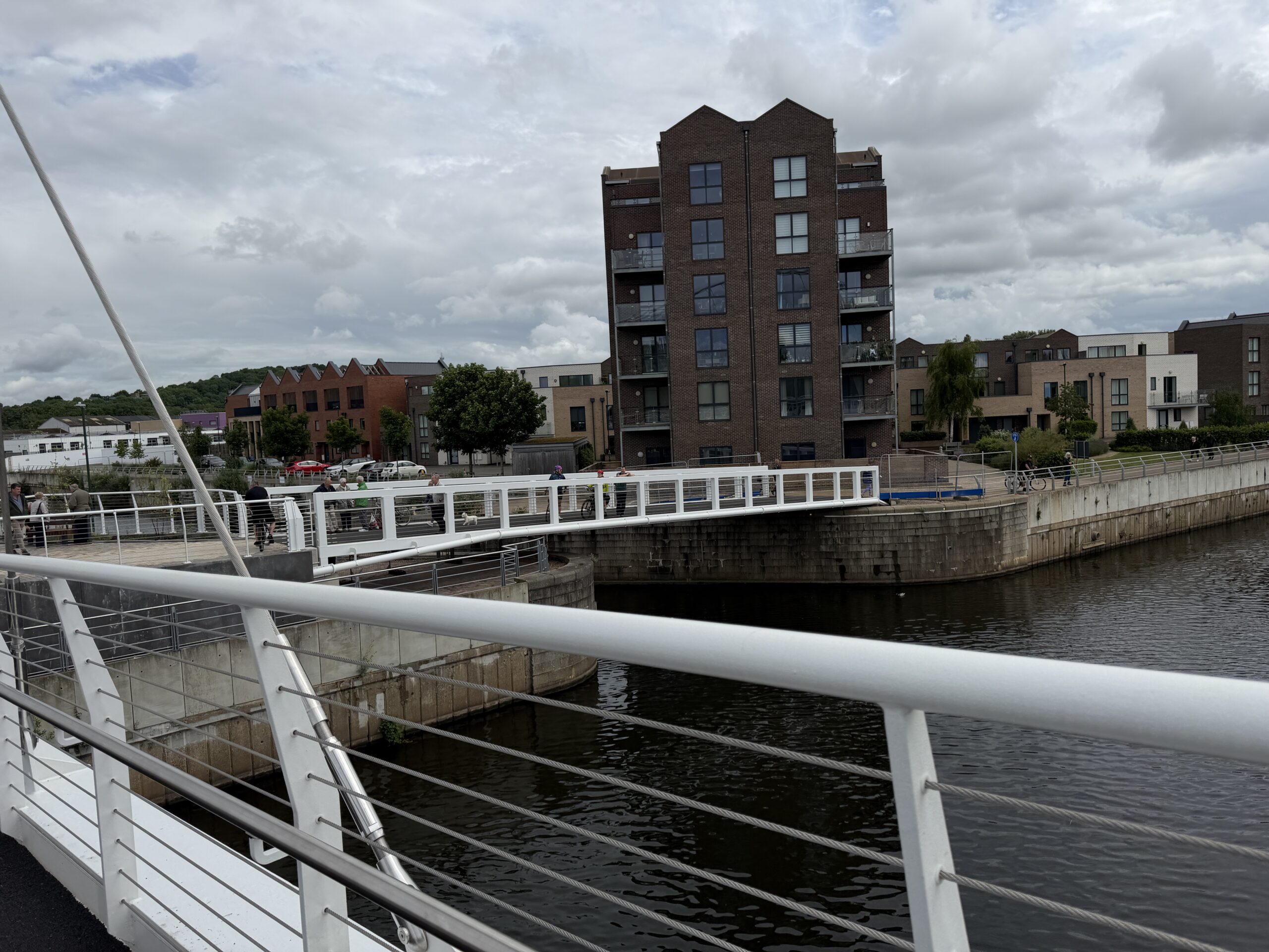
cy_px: 476
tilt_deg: -5.4
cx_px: 634
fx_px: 880
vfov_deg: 56.8
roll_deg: +1.8
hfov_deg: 71.6
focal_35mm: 24
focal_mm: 6.76
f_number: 1.78
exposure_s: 1/8130
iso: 80
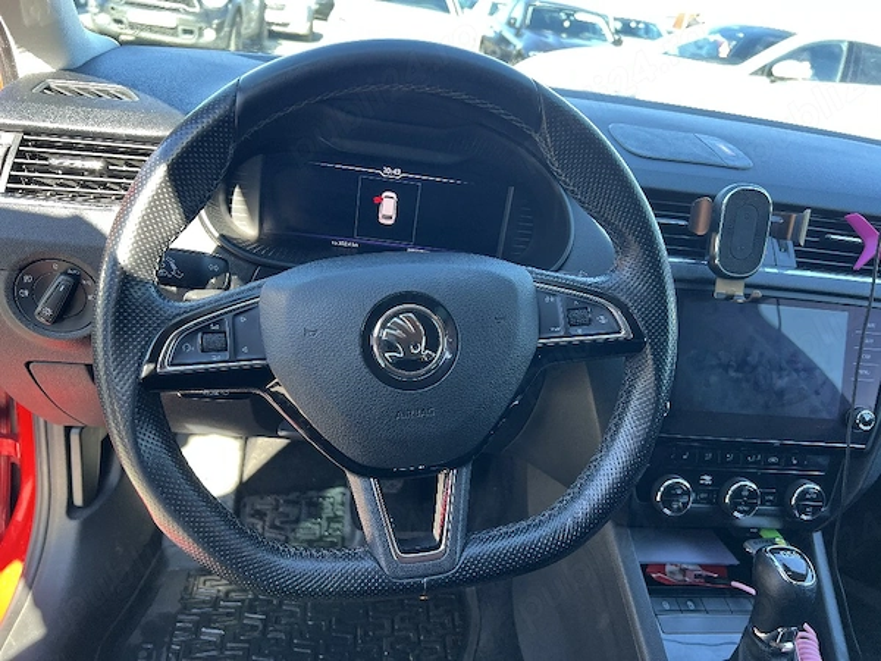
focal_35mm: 26
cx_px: 440
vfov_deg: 53.1
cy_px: 330
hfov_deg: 67.3
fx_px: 662
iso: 64
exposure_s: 1/122
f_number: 1.5
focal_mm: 5.7
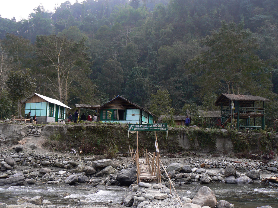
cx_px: 139
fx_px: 289
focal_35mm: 36
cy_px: 104
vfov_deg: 39.7
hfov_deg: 51.4
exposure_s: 1/100
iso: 80
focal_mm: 6
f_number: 4.5
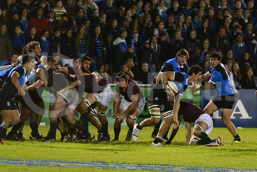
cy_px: 86
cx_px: 128
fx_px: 1928
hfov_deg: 7.6
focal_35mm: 270
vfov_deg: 5.1
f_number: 4
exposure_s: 1/500
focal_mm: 270
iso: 4000
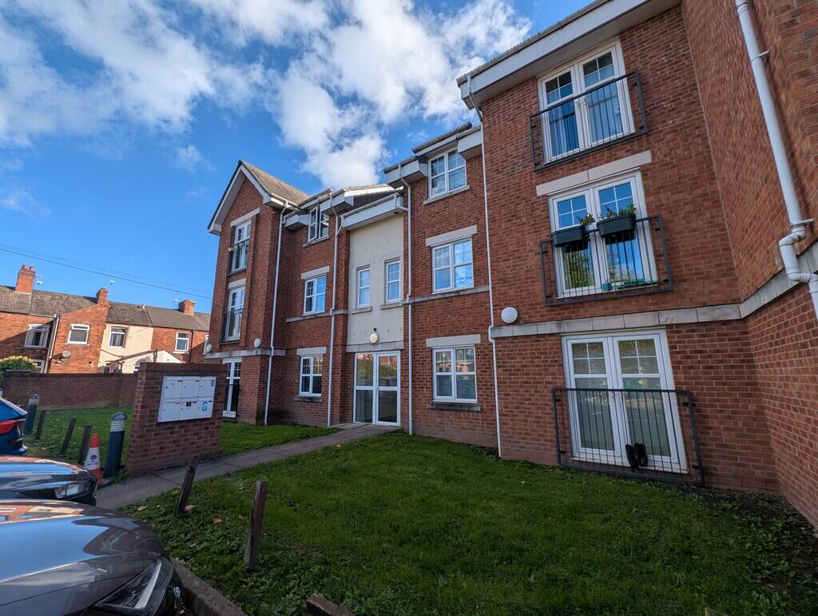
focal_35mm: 13
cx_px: 409
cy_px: 308
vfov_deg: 90.1
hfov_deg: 106.1
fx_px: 308
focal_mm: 1.95
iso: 47
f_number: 2.2
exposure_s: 1/1218
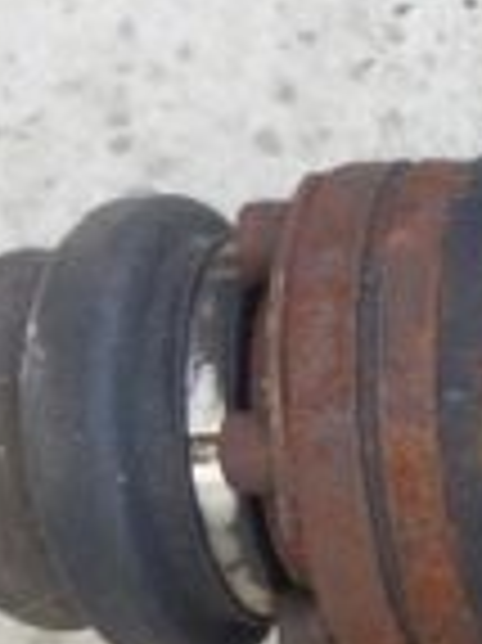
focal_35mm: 140
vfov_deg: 13.9
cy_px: 662
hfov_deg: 9.5
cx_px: 1108
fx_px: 2603
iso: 50
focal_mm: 5.23
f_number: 1.8
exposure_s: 1/100
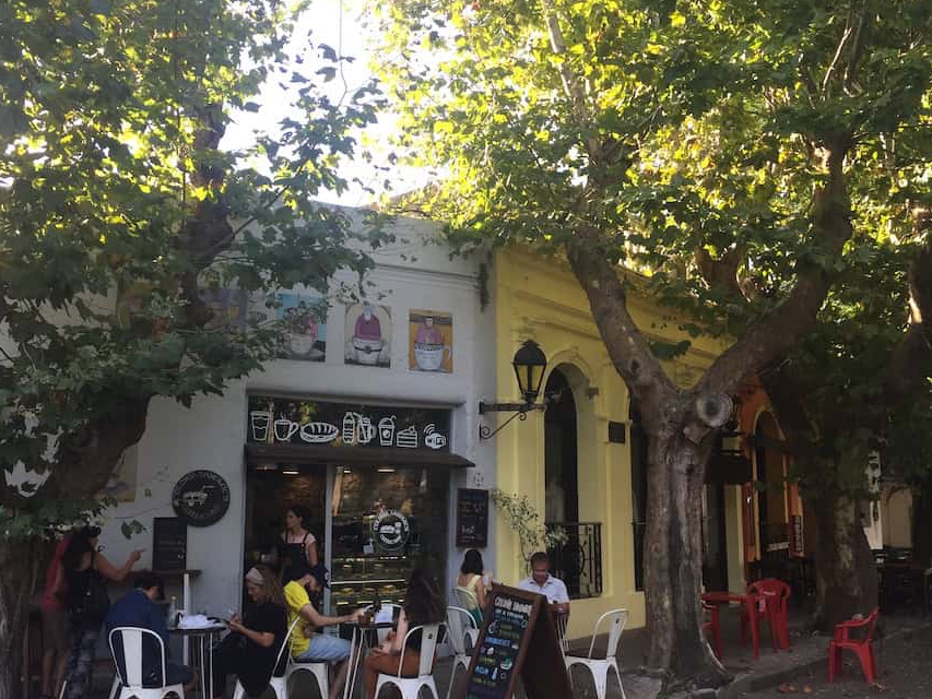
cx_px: 401
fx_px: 916
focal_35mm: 34
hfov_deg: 53.8
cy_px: 402
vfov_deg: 41.7
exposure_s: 1/146
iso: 32
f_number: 2.2
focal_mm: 4.2
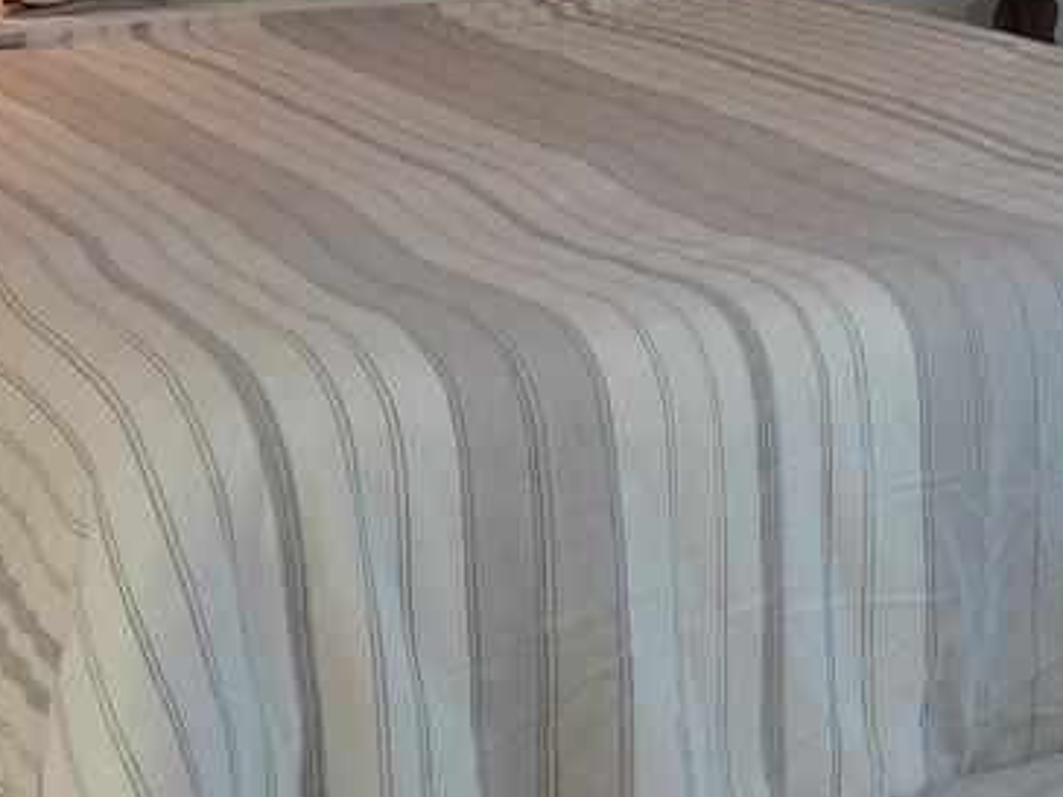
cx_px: 914
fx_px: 3102
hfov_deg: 19.2
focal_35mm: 101
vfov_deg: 14.3
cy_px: -67
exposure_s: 1/120
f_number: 1.7
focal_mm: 6.3
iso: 320
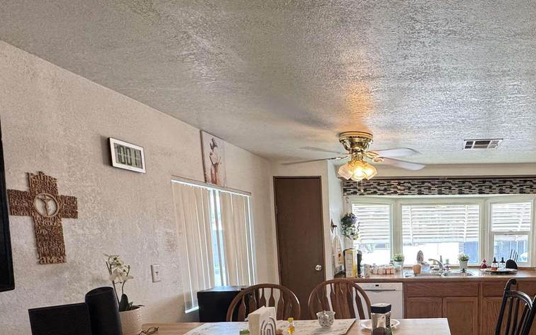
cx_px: 419
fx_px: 365
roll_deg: +0.4
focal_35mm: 25
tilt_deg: -8.2
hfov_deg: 66.7
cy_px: 281
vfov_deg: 46.0
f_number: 2.2
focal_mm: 2.22
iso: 200
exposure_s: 1/120
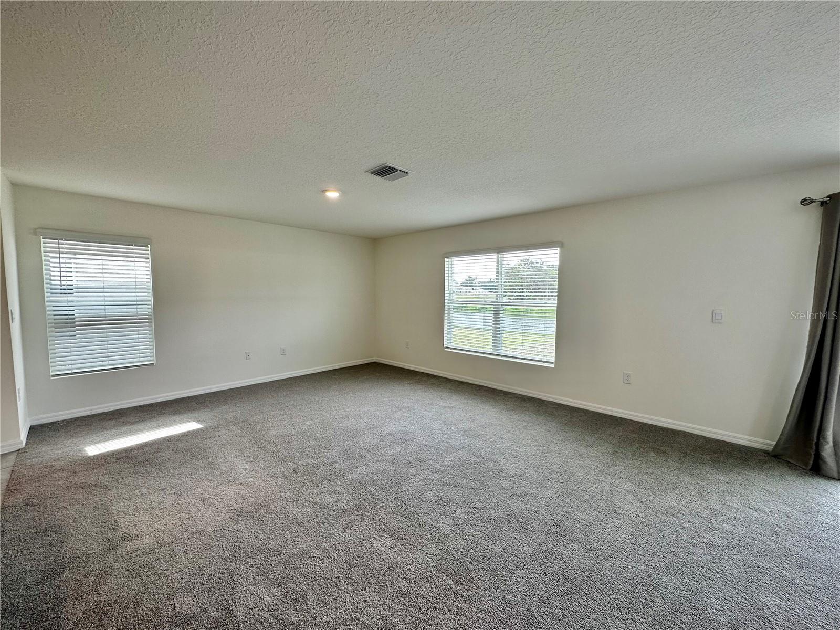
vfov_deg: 85.7
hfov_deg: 102.1
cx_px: 420
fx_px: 340
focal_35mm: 14
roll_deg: -0.4
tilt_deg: -3.8
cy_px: 315
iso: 50
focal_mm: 2.22
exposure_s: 1/120
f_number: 2.2
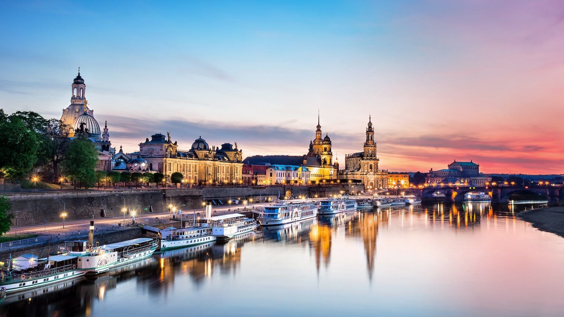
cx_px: 282
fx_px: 568
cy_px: 130
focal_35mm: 38
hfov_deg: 52.8
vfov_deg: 31.1
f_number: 9
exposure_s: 13
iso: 50
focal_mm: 24
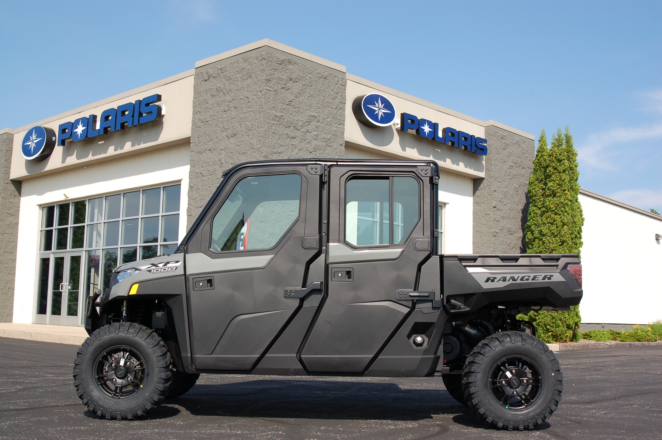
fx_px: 772
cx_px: 331
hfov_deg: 46.4
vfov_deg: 31.8
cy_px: 220
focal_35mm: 42
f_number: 9
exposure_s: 1/320
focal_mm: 28
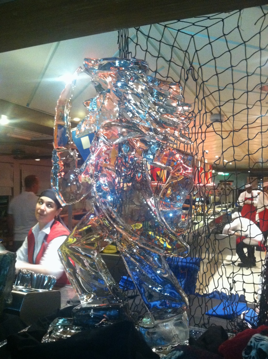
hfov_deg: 40.6
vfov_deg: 52.7
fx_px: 362
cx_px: 134
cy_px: 180
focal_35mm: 35
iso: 640
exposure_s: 1/15
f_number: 2.8
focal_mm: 3.85
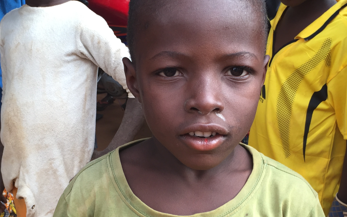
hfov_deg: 38.2
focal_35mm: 53
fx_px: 501
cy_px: 155
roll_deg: -2.1
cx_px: 171
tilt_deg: -21.7
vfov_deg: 24.2
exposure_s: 1/100
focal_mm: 4.15
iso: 32
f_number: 2.2
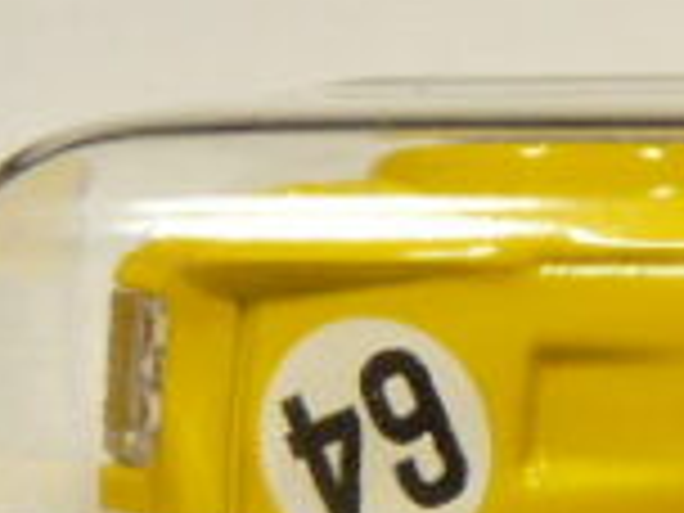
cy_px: 364
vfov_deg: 10.1
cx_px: 1242
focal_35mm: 146
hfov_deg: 12.3
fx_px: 2885
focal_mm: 4.6
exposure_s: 1/80
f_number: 2.8
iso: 100
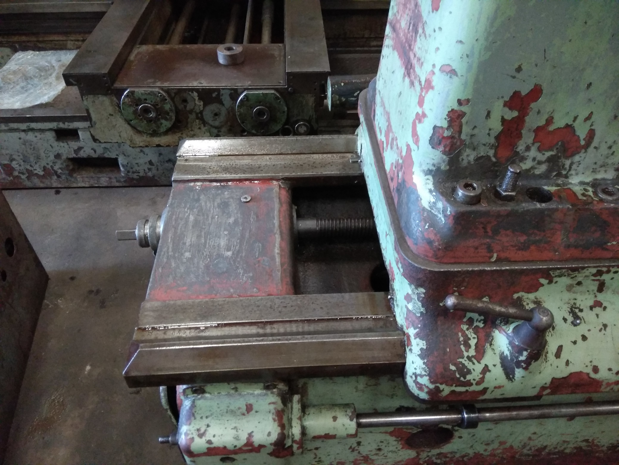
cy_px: 232
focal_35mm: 21
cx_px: 310
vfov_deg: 63.4
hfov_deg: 79.0
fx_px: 376
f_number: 2
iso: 1600
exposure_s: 1/14
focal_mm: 3.57
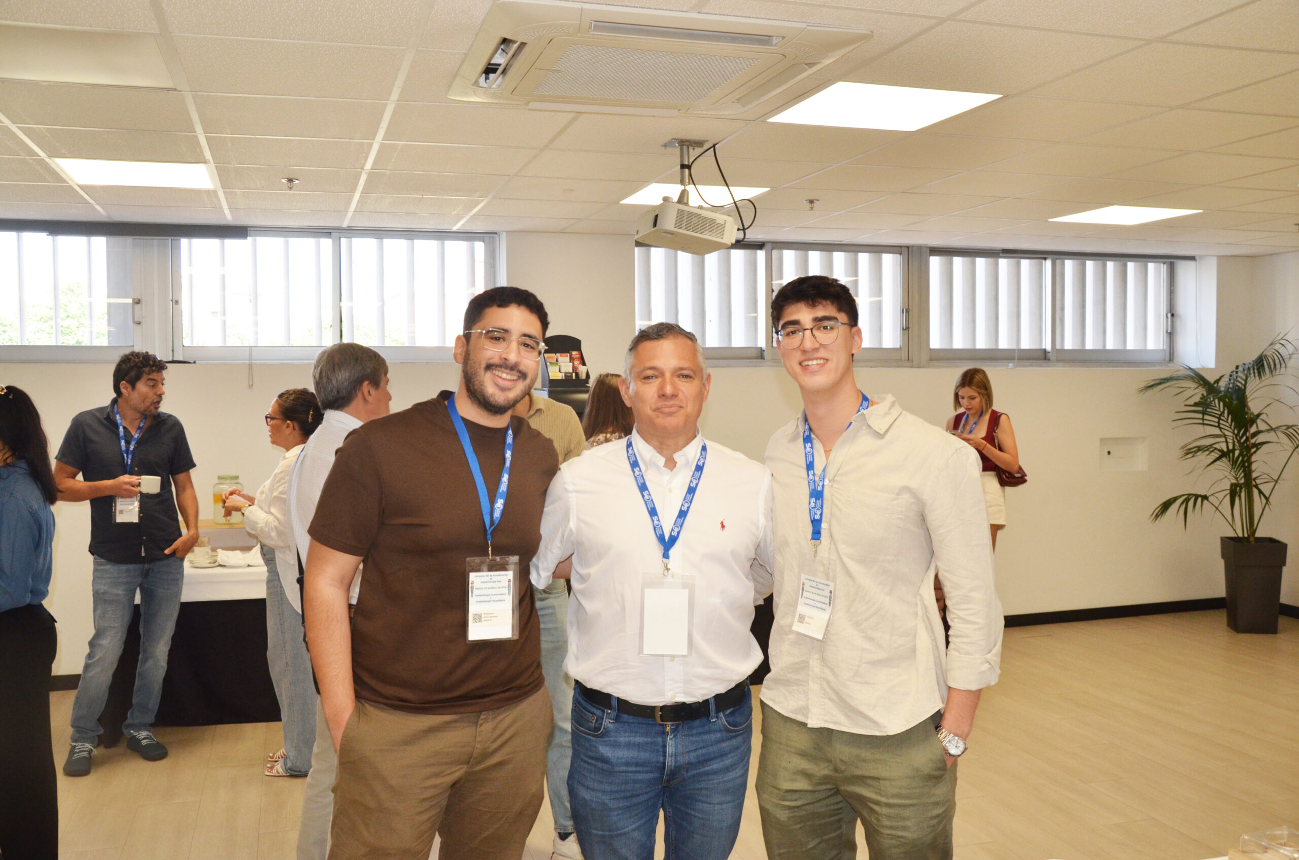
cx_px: 650
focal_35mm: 33
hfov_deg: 57.3
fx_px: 1188
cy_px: 430
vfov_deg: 39.8
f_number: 6.3
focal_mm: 22
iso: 1000
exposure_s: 1/250
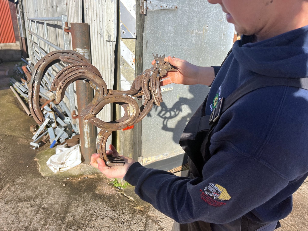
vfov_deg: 53.1
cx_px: 154
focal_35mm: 26
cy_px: 116
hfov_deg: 67.3
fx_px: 231
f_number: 1.6
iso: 50
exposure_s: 1/1957
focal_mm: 5.1
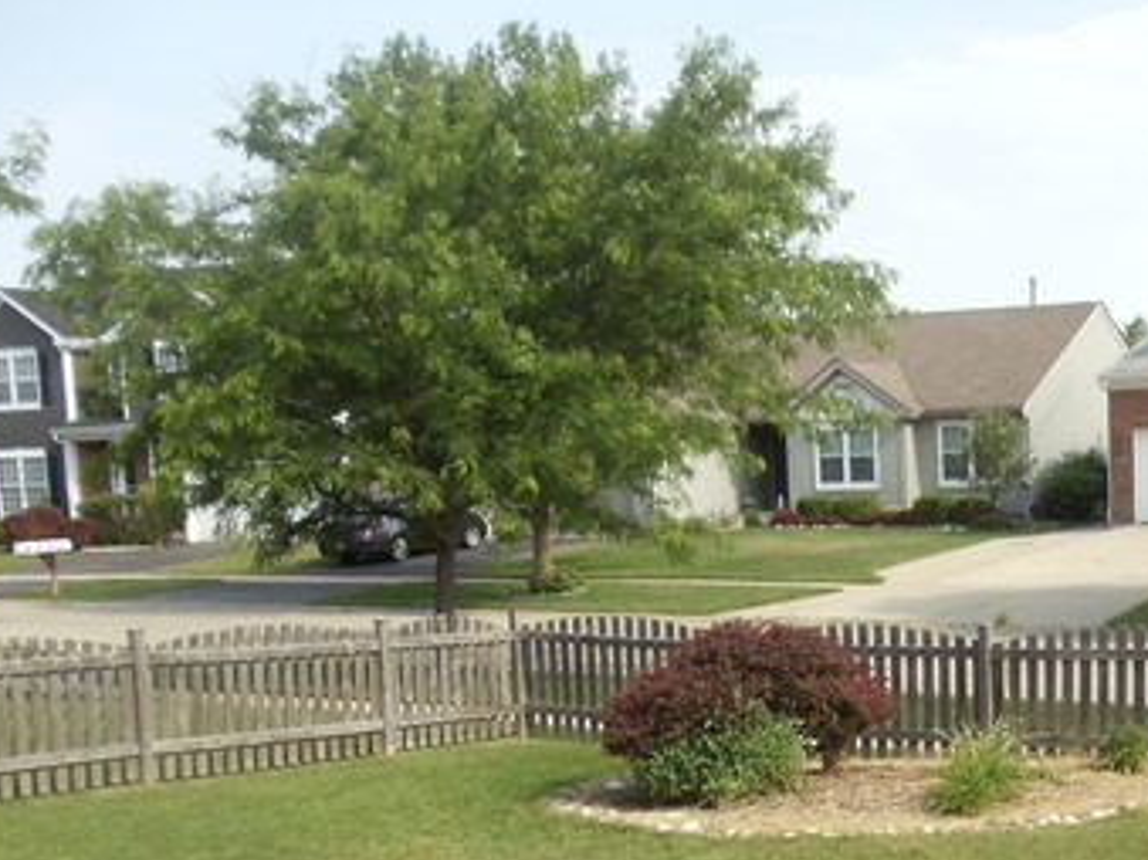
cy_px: 779
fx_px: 2752
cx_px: 870
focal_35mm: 83
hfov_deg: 23.3
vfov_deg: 17.5
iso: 100
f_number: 3.5
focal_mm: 6
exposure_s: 1/500
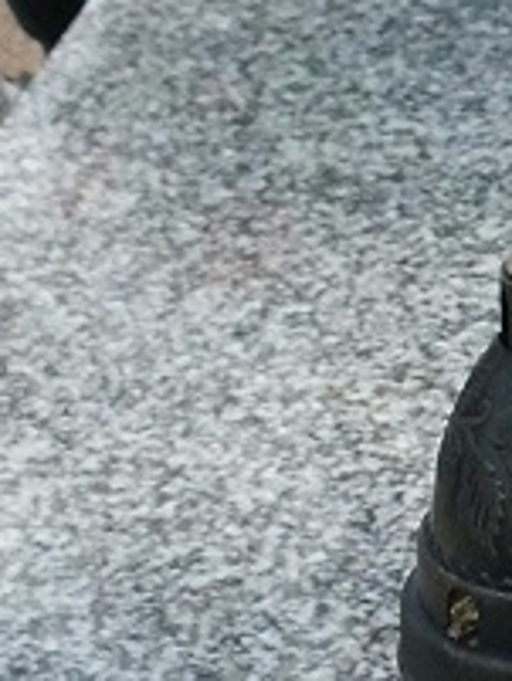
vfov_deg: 10.8
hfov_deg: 7.8
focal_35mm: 183
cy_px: 203
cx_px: 980
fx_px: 3605
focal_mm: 6.3
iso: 100
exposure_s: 1/160
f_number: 7.3
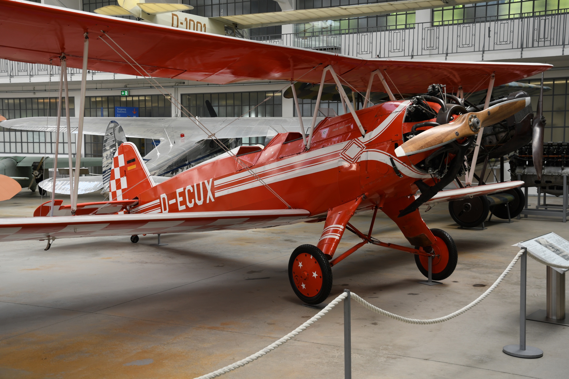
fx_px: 727
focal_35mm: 46
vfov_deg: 29.2
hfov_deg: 42.7
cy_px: 190
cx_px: 284
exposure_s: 1/80
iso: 100
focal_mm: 31
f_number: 4.5
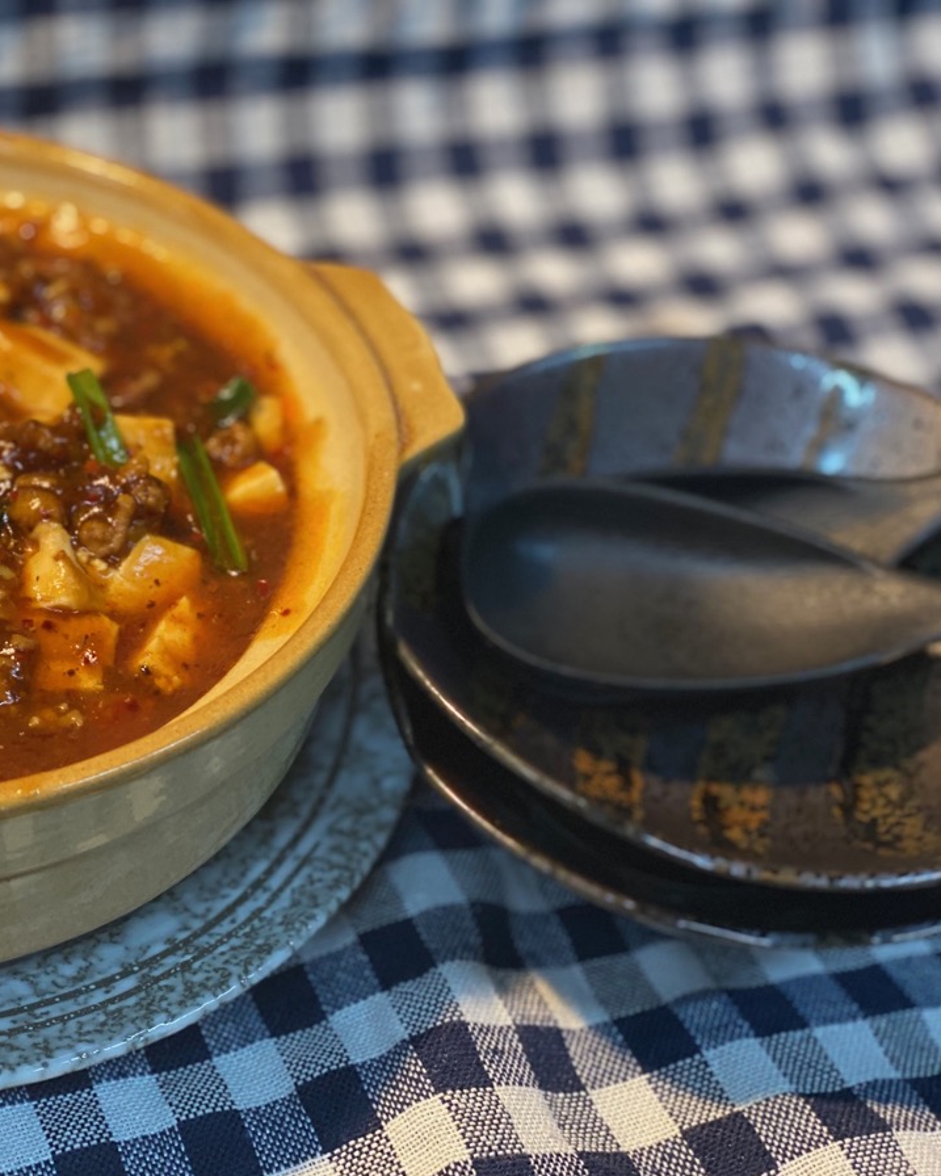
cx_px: 165
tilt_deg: -45.2
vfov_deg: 27.9
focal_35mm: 68
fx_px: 2367
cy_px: 589
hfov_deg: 22.1
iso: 160
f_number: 2
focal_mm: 6
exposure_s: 1/40
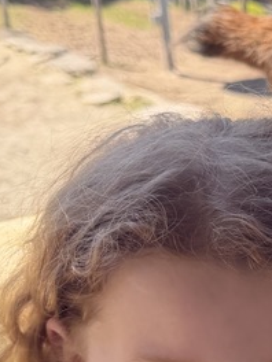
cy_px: 325
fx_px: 974
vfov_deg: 20.7
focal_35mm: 93
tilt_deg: -24.9
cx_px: 389
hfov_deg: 14.9
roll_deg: +2.8
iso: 100
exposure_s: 1/1464
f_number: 1.78
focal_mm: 6.76
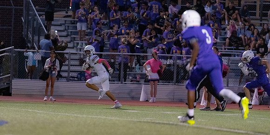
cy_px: 50
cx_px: 85
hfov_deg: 7.5
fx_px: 2057
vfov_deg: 3.7
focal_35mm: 295
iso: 4000
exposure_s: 1/1250
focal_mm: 200
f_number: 2.8
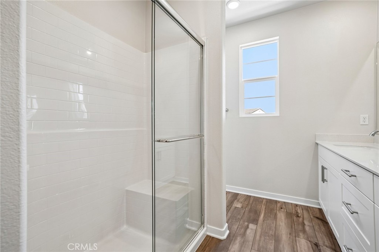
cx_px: 190
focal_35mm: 16
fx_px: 168
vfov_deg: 73.7
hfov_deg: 96.8
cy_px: 126
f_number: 7.1
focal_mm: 16
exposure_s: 1/30
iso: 320
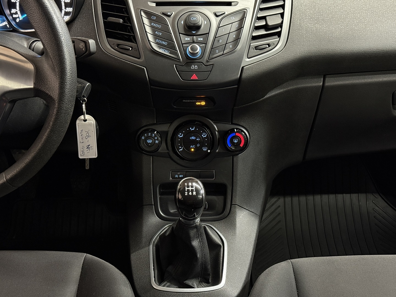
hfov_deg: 39.7
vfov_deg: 30.3
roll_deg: -0.1
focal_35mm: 48
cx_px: 198
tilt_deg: -27.2
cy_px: 148
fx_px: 549
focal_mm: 6.76
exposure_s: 1/40
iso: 500
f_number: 1.78
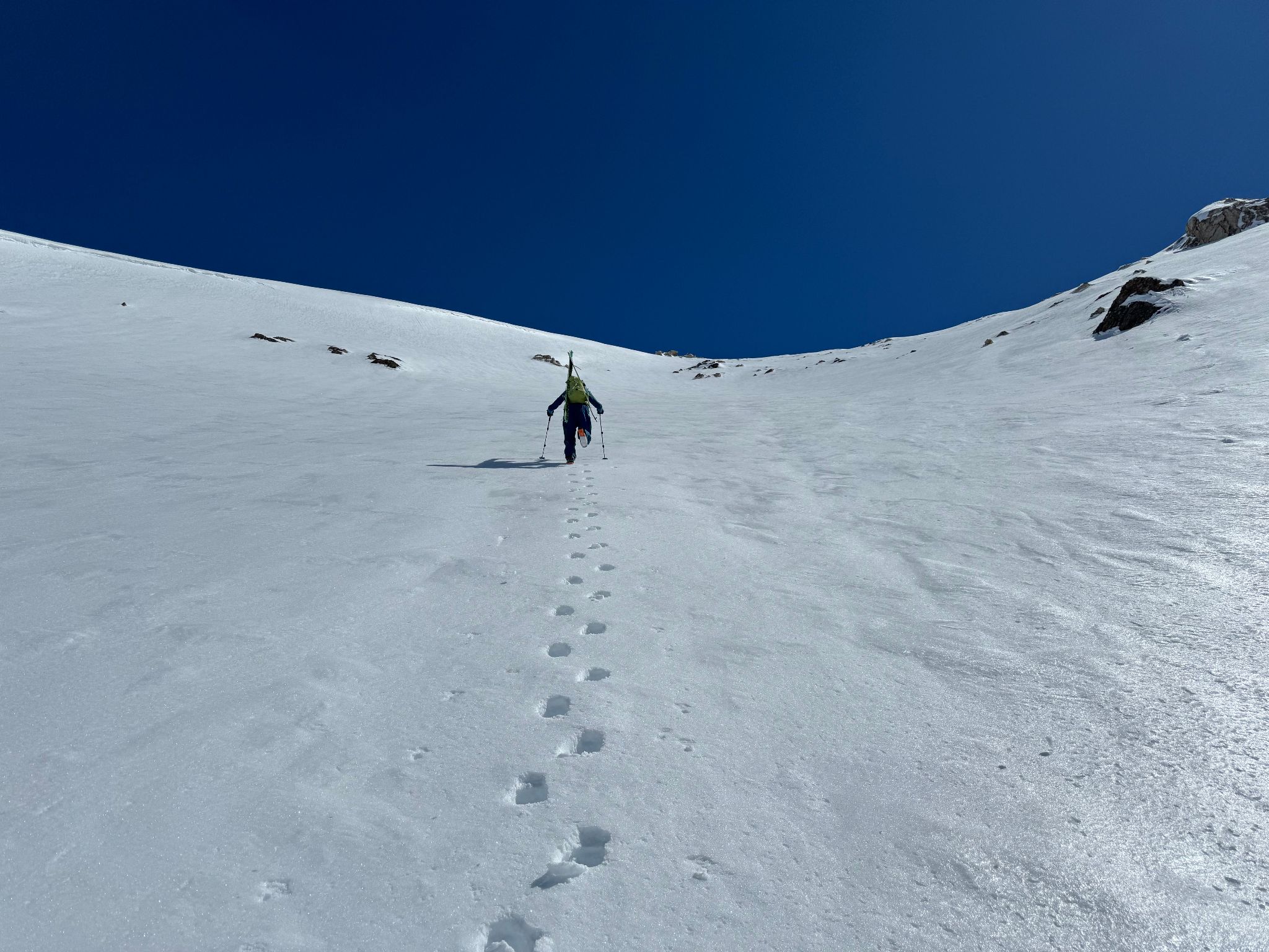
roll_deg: -0.3
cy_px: 476
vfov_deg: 56.8
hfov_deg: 71.6
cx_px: 634
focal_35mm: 24
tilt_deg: +29.2
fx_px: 880
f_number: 1.78
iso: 80
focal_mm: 6.76
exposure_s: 1/50000
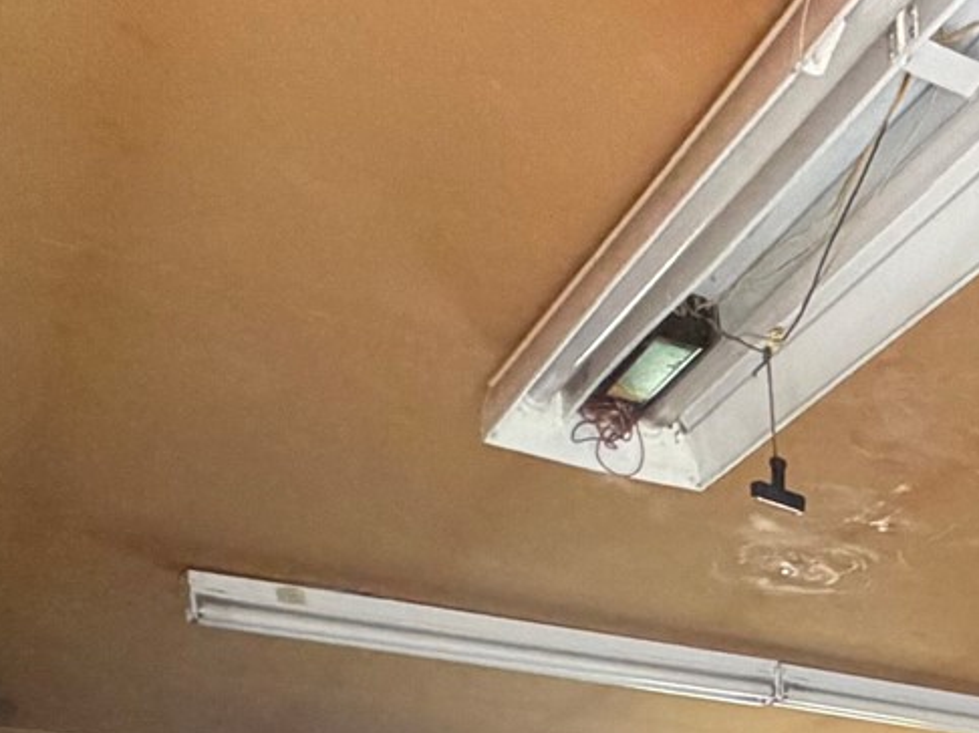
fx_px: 1668
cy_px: 1305
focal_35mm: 59
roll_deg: +1.3
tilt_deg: -6.9
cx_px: 1501
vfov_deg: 19.1
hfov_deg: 24.6
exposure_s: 1/109
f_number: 2.2
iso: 320
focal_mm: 2.22
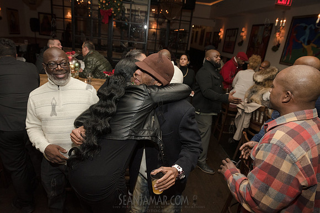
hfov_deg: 73.7
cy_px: 106
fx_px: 213
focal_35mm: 24
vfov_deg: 53.2
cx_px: 160
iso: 2000
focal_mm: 24
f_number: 5
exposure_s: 1/250
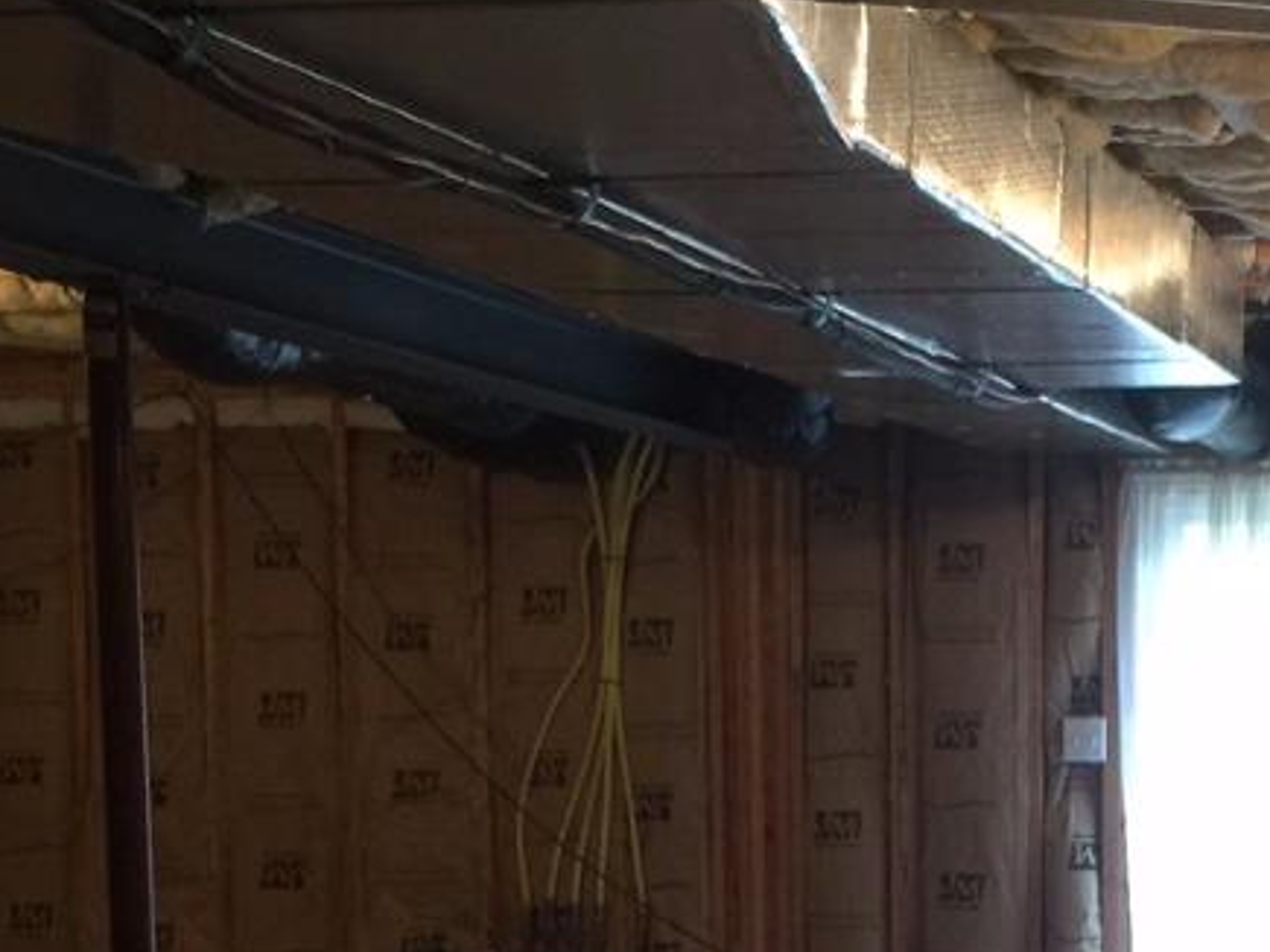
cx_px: 1282
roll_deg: -0.7
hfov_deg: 19.8
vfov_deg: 14.7
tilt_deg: -9.0
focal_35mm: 96
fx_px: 3521
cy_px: 1256
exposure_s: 1/15
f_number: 2.2
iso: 50
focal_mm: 4.15
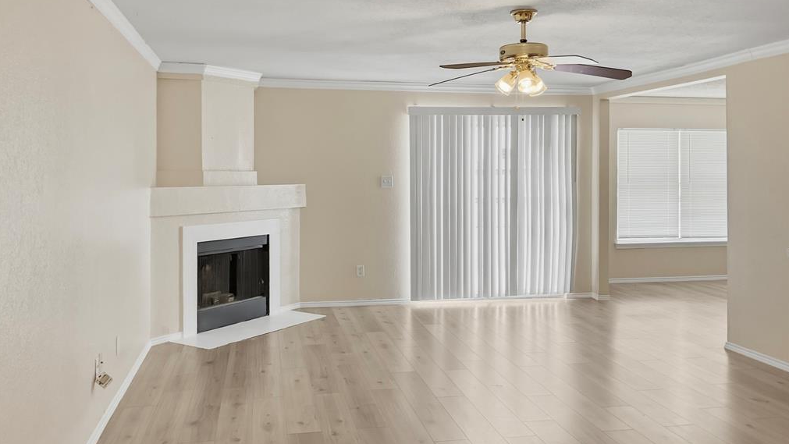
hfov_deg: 61.0
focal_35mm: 32
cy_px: 253
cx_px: 395
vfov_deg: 36.6
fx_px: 670
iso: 50
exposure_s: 1/60
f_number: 1.8
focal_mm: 3
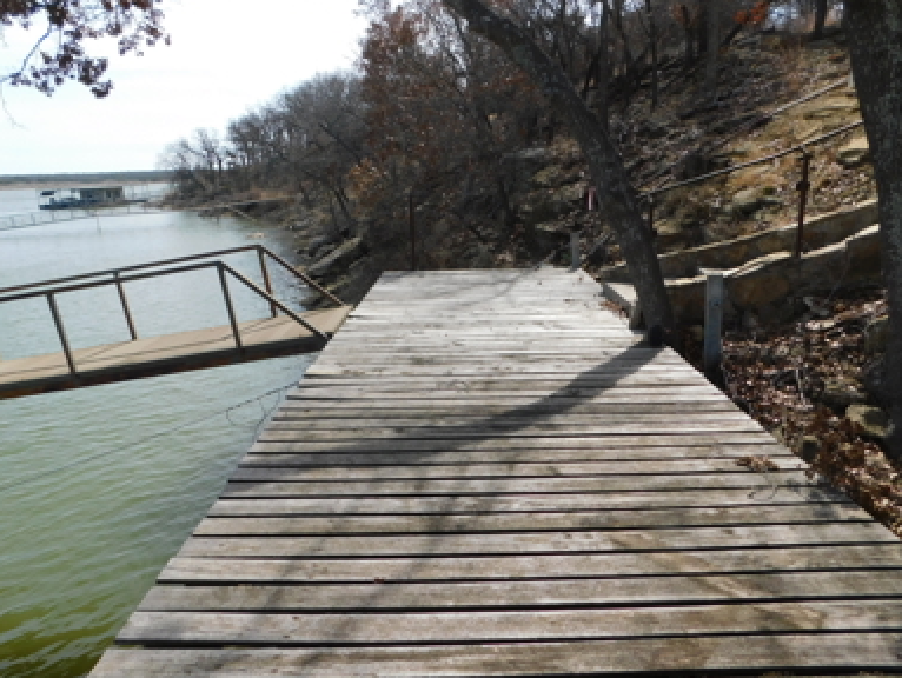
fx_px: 626
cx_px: 455
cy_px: 330
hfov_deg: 71.5
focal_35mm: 24
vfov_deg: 56.9
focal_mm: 4
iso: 125
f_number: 3
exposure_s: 1/1250
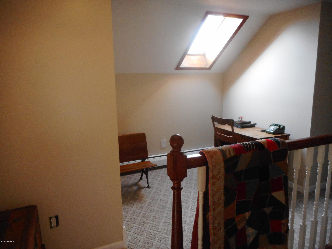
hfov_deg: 69.4
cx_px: 166
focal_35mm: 25
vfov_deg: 54.9
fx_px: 240
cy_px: 124
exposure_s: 1/30
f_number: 3.7
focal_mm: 4.5
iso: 400
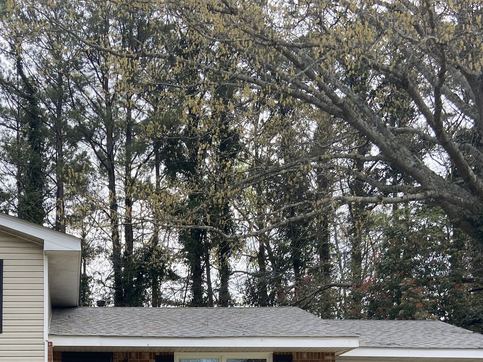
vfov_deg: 23.3
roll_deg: +0.1
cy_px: 400
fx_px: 823
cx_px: 90
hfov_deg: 31.8
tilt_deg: +5.4
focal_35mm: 59
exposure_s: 1/626
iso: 32
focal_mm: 4.25
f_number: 1.8
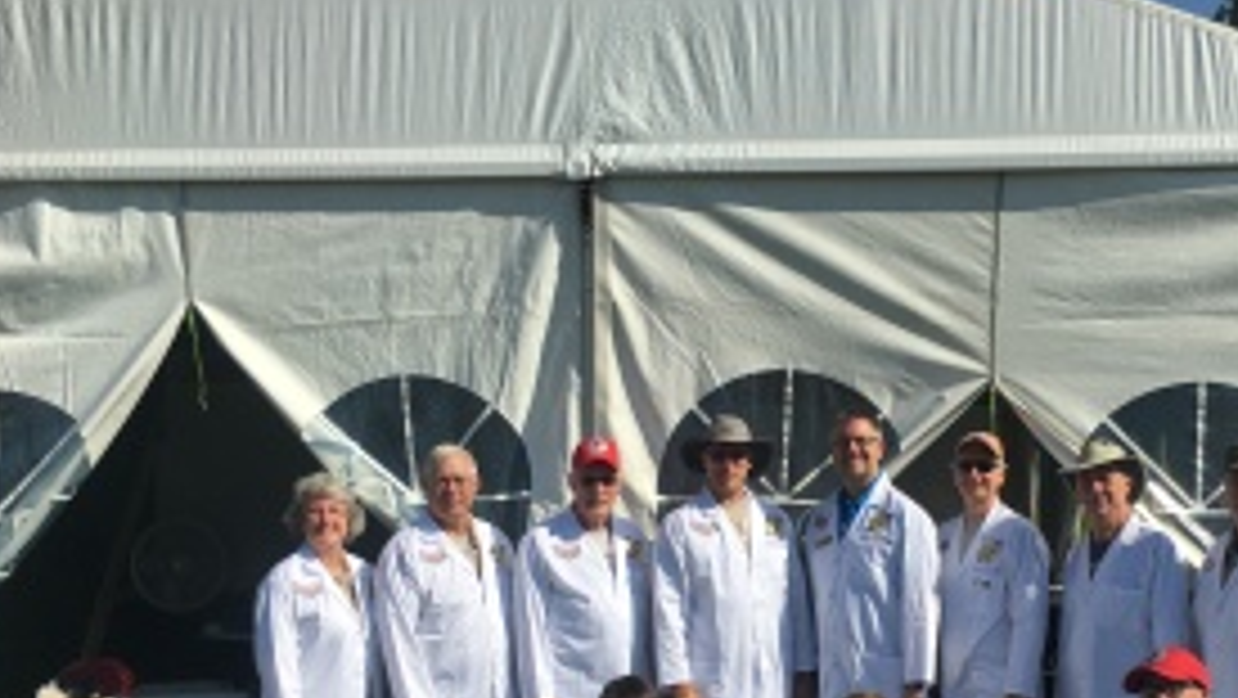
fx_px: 1379
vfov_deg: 27.8
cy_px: 567
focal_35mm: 42
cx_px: 792
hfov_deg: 47.8
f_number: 2.2
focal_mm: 4.15
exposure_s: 1/2849
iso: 25
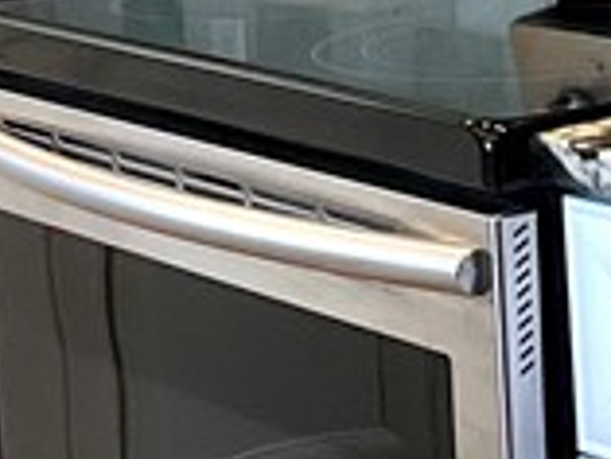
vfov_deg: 7.8
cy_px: 58
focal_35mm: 189
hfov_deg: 10.4
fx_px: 3339
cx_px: 420
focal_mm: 3
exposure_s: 1/60
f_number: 1.8
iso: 50
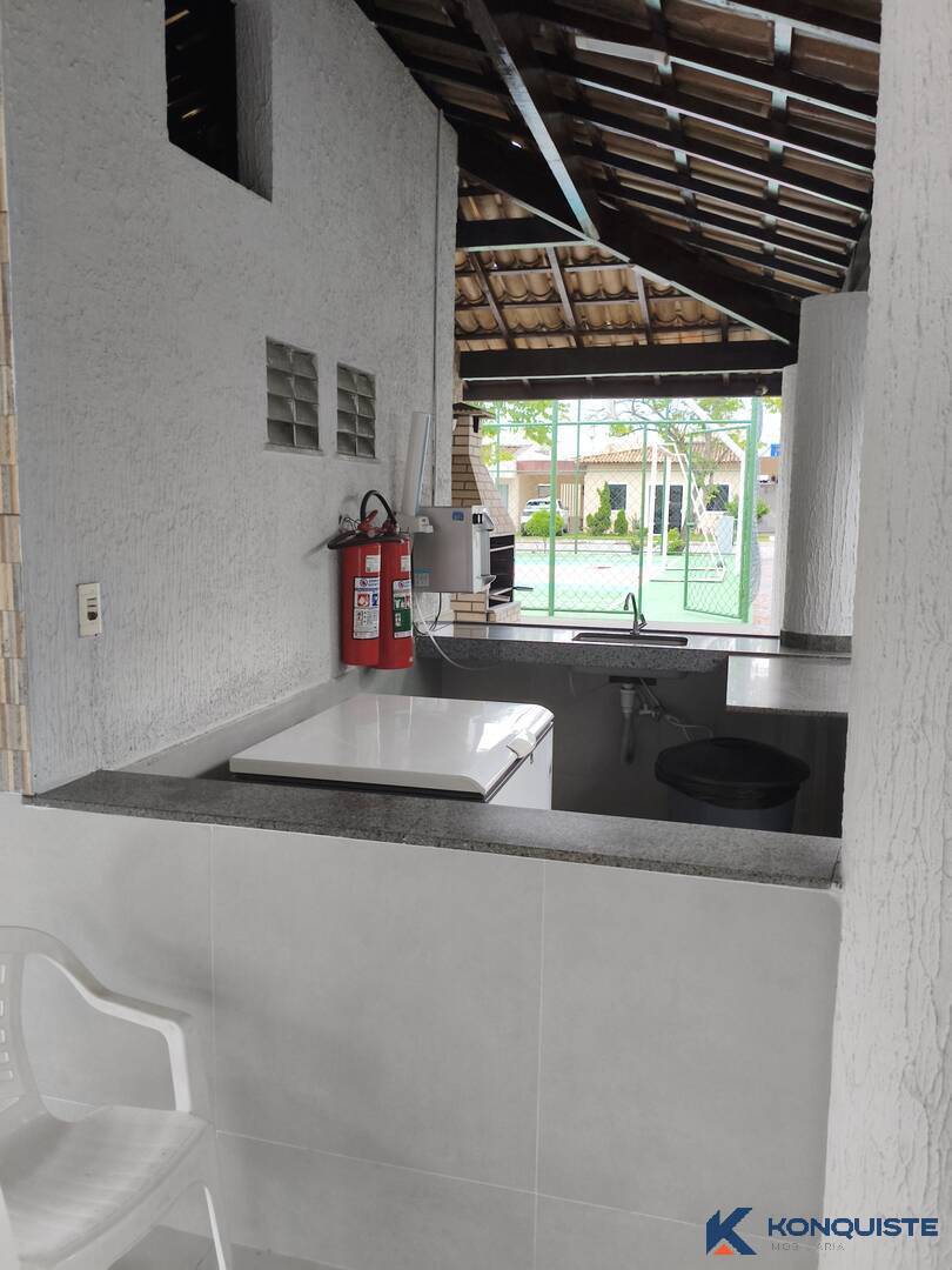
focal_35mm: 26
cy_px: 635
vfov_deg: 67.3
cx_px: 476
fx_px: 953
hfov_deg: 53.1
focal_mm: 4.94
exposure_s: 1/697
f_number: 1.5
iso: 320
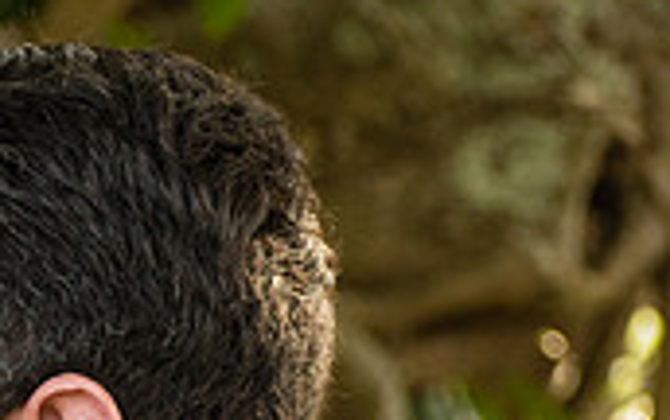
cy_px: 702
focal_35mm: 412
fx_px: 7533
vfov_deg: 3.2
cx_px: -428
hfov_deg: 5.0
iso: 400
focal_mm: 80
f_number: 4.8
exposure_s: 1/250
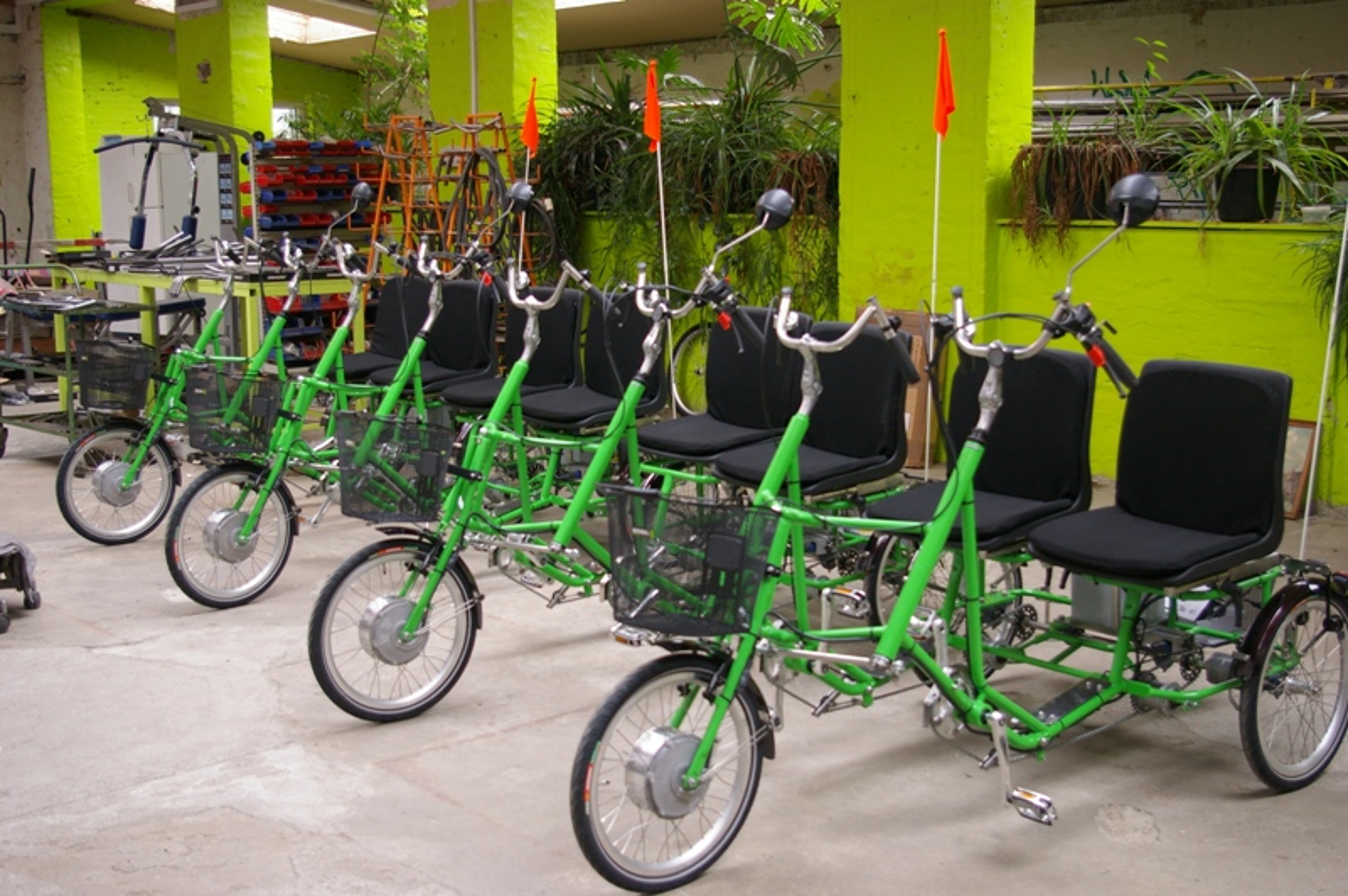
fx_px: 1740
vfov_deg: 28.9
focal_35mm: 46
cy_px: 448
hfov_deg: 42.4
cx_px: 674
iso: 400
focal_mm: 31
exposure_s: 1/60
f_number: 4
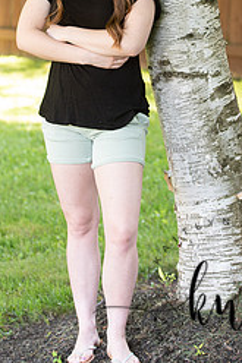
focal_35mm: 136
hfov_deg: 10.1
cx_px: 135
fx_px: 1373
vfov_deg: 15.0
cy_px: 61
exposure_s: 1/200
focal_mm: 75
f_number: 2.8
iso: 400
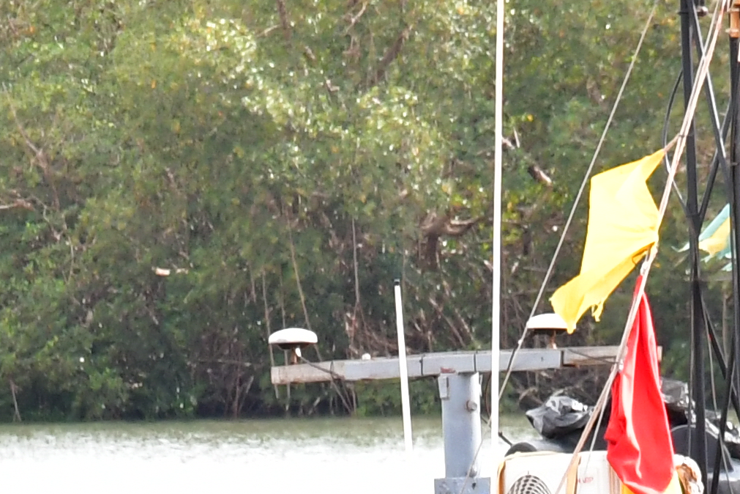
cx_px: 600
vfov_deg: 1.2
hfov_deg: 1.8
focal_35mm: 1157
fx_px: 23781
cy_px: 948
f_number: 11
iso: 1000
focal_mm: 140
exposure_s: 1/400
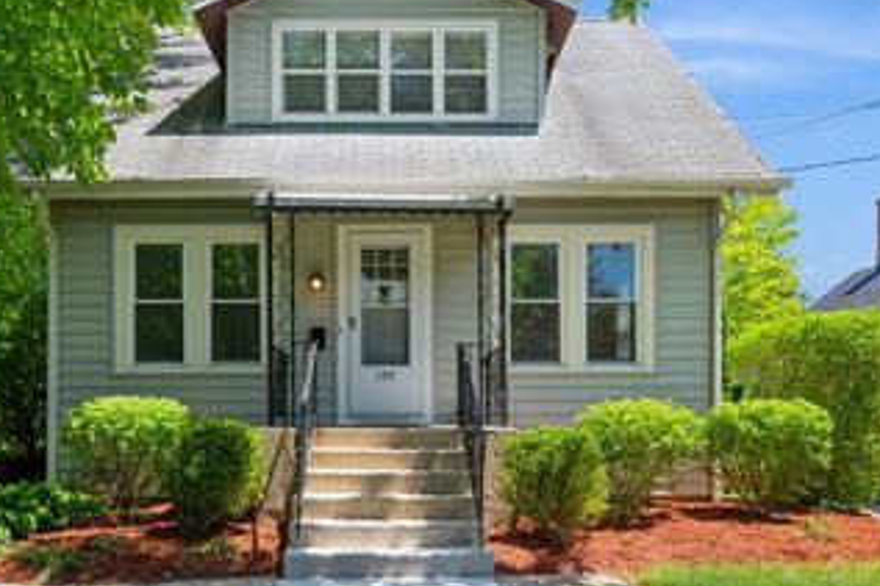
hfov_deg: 60.5
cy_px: 290
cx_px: 389
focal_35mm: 31
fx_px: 752
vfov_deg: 42.5
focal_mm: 19.5
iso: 200
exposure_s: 1/60
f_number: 8
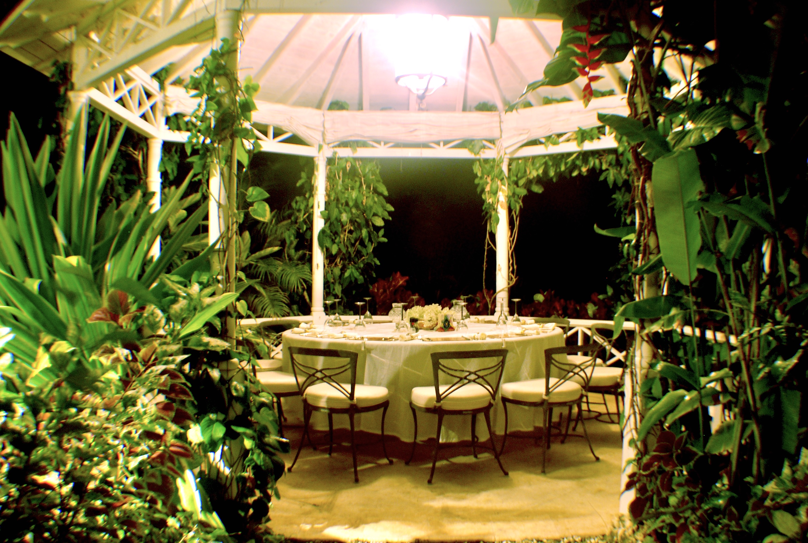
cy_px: 272
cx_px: 404
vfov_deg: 28.2
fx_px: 1080
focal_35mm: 48
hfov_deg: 41.0
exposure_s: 1/1.6
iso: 400
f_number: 4.5
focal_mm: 32
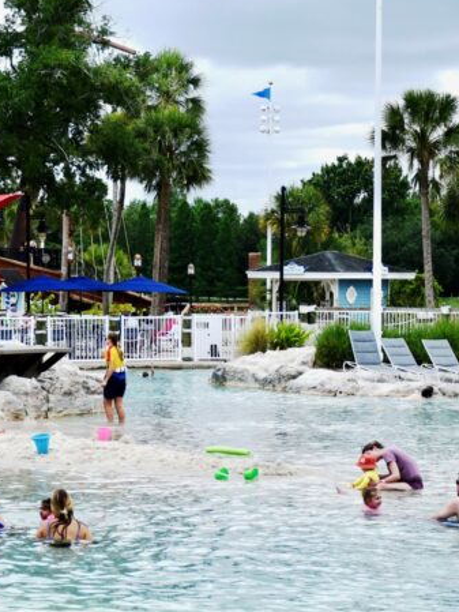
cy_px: 185
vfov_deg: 15.7
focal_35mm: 125
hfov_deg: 11.9
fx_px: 2209
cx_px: 177
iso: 100
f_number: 4.2
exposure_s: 1/640
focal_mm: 38
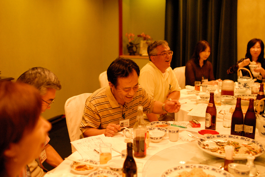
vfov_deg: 32.0
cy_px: 88
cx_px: 132
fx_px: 310
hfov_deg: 46.3
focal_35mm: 42
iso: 800
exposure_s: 1/100
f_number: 2
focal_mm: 28
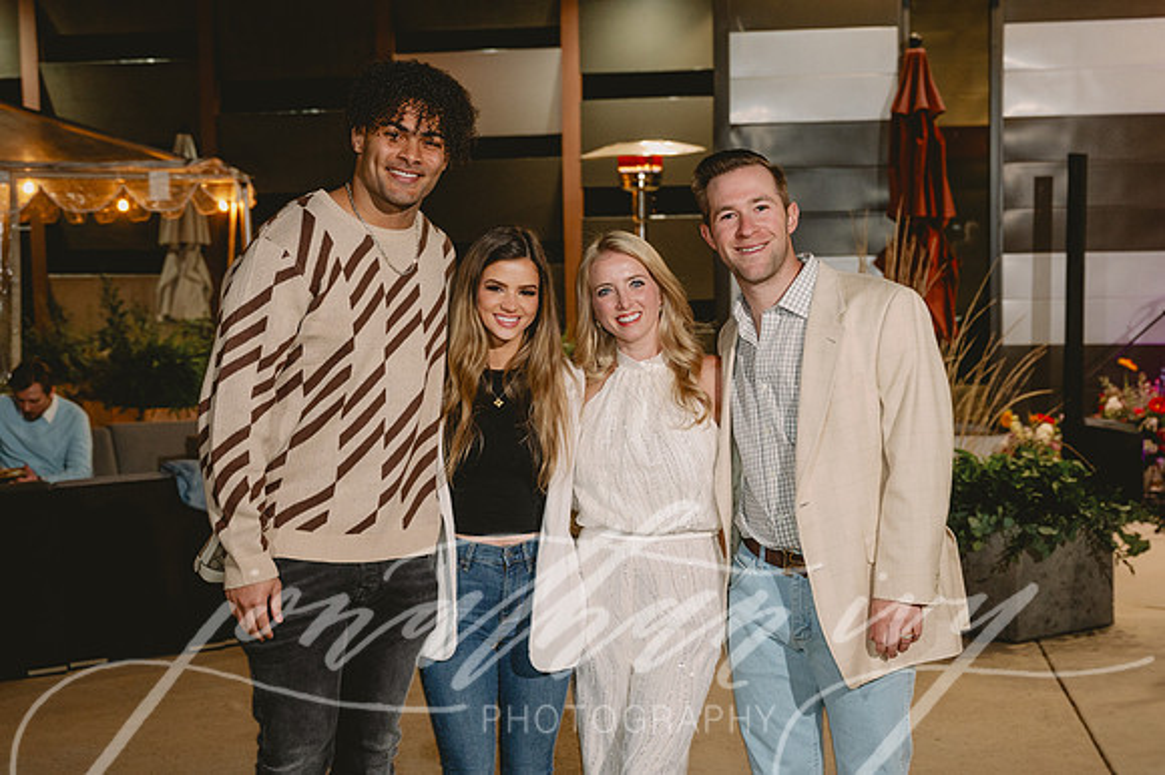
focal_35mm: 61
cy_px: 450
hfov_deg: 32.8
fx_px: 1980
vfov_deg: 22.1
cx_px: 573
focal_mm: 49
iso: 1600
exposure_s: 1/50
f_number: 4
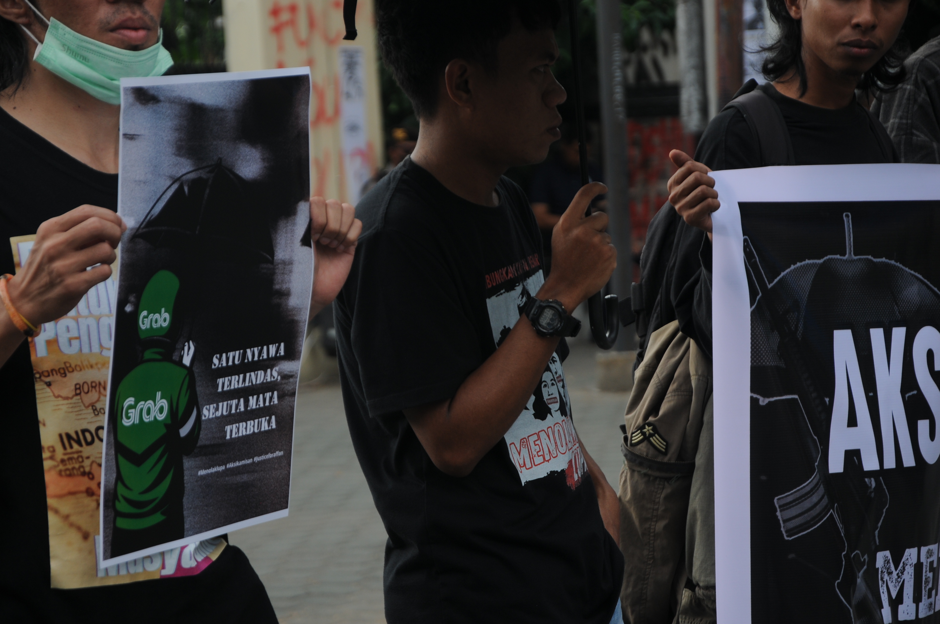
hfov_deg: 16.1
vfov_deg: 10.7
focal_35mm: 128
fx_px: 3325
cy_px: 312
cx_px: 470
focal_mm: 85
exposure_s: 1/250
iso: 200
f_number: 5.6
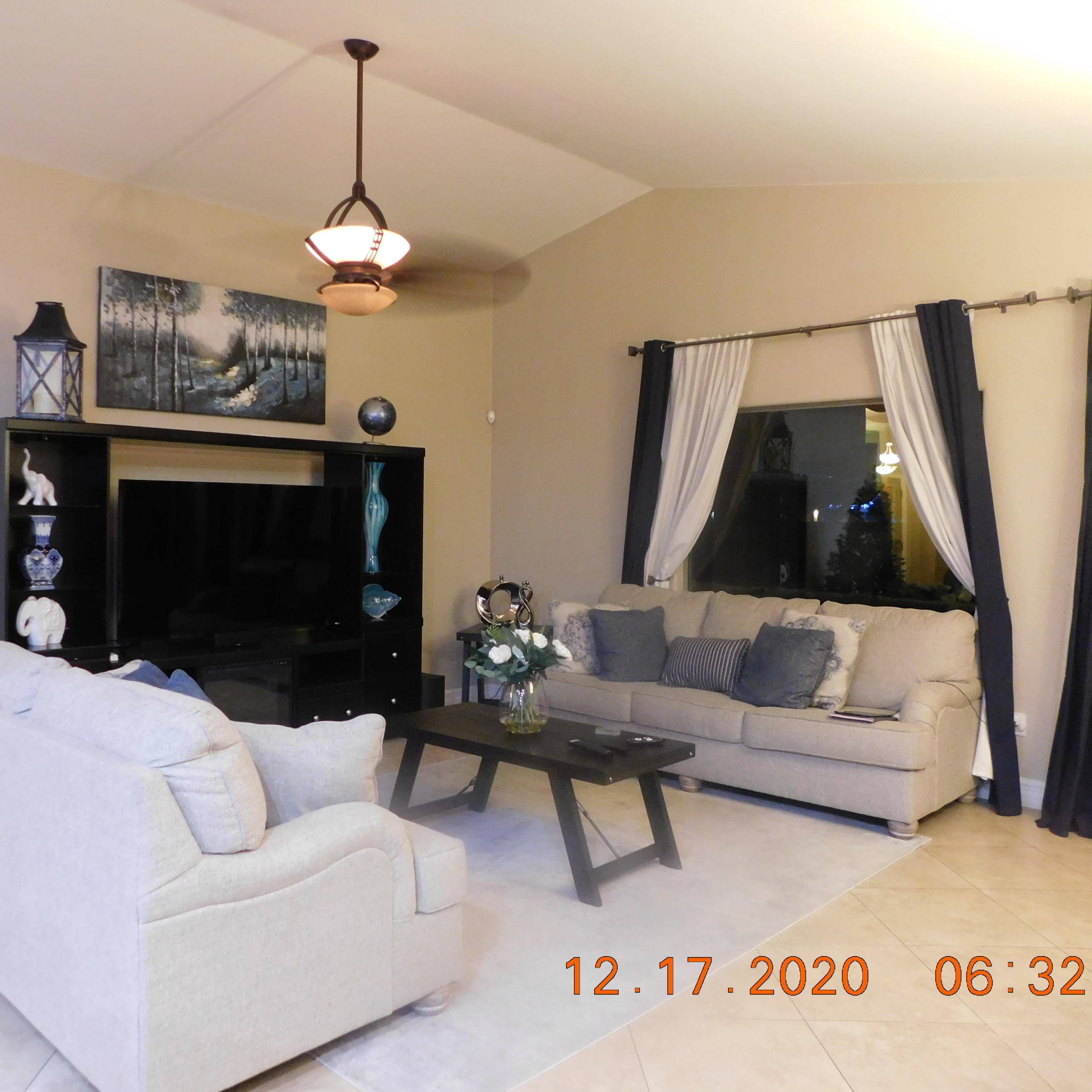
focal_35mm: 28
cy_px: 530
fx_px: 999
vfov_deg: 57.3
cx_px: 430
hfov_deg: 56.8
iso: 400
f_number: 3
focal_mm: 4
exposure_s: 1/6
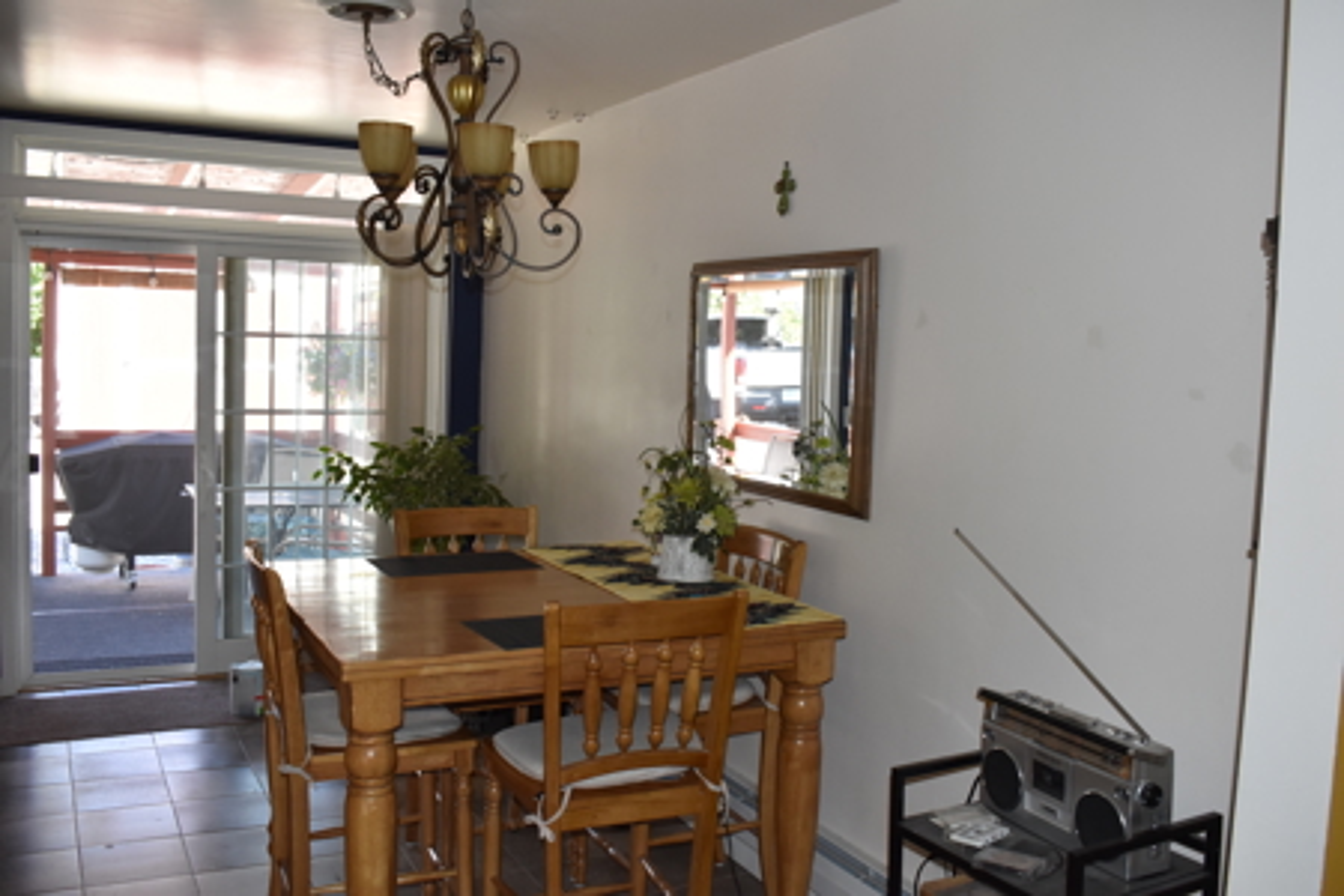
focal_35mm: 34
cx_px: 672
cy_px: 448
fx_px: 1288
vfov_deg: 38.4
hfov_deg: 55.1
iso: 800
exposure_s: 1/125
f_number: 5.6
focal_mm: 23
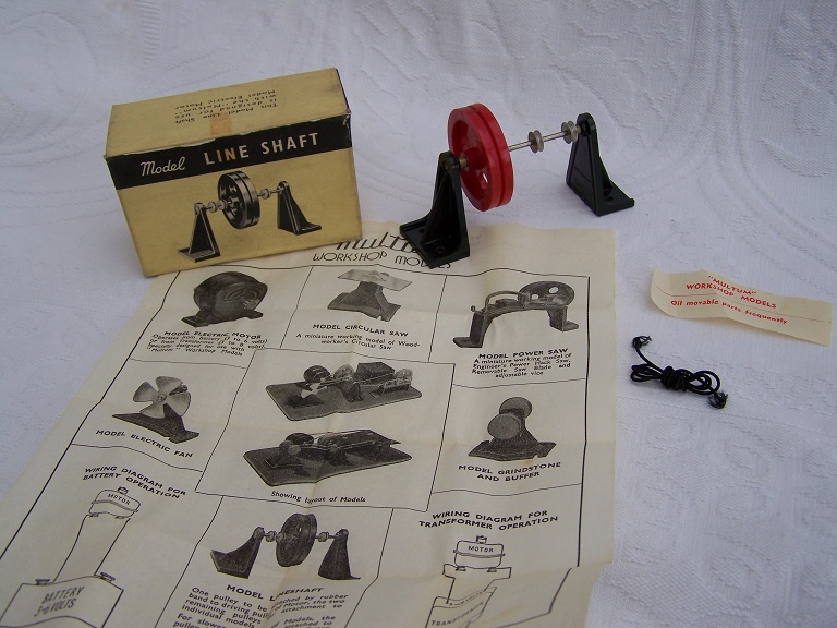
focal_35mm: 38
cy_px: 314
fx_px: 919
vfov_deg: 37.7
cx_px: 418
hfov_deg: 49.0
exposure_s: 1/250
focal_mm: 6.3
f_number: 2.8
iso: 64
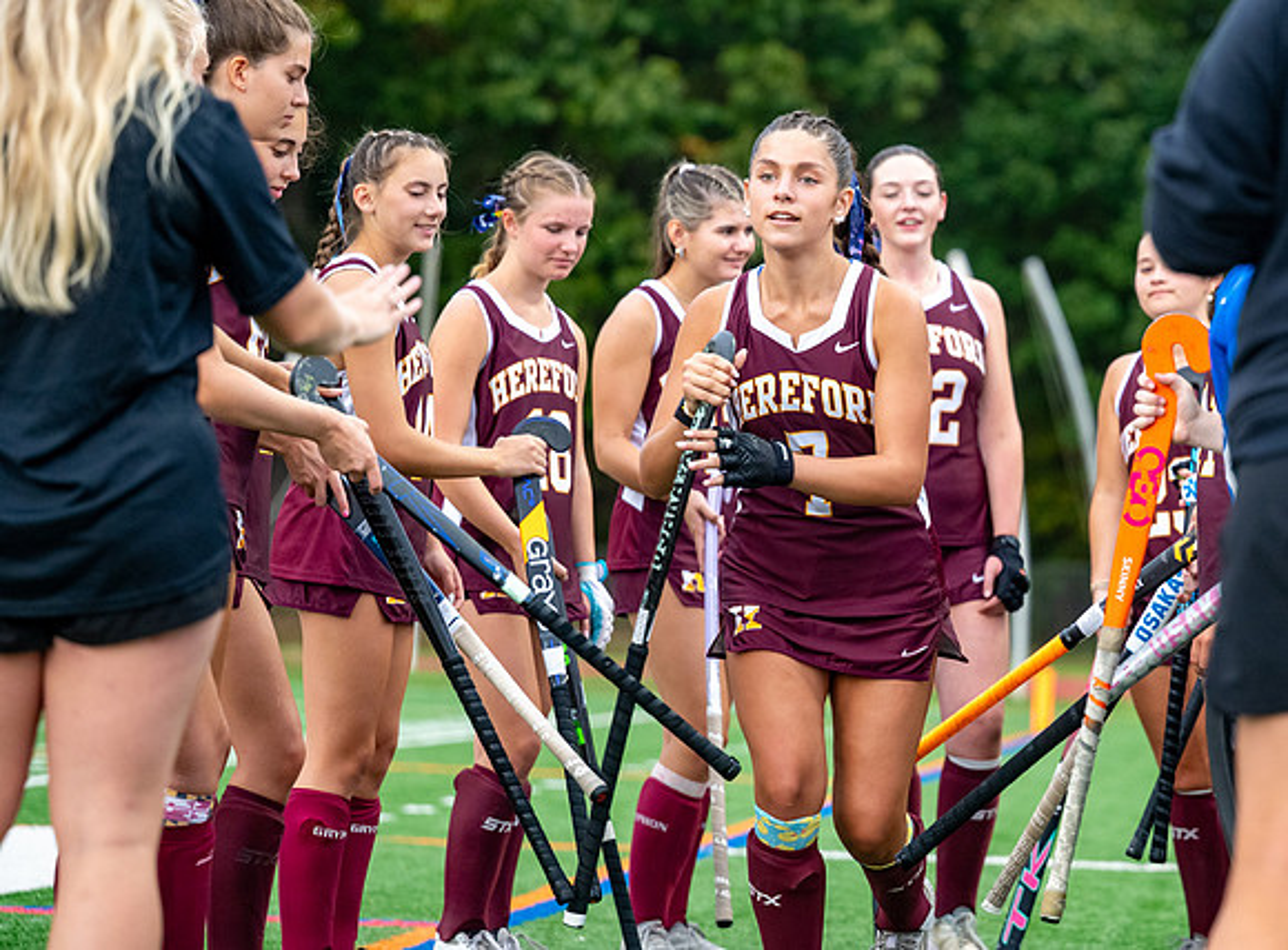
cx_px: 914
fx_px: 5503
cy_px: 386
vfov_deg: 9.9
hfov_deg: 13.3
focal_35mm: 149
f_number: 2.8
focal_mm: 100
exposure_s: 1/1000
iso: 1800
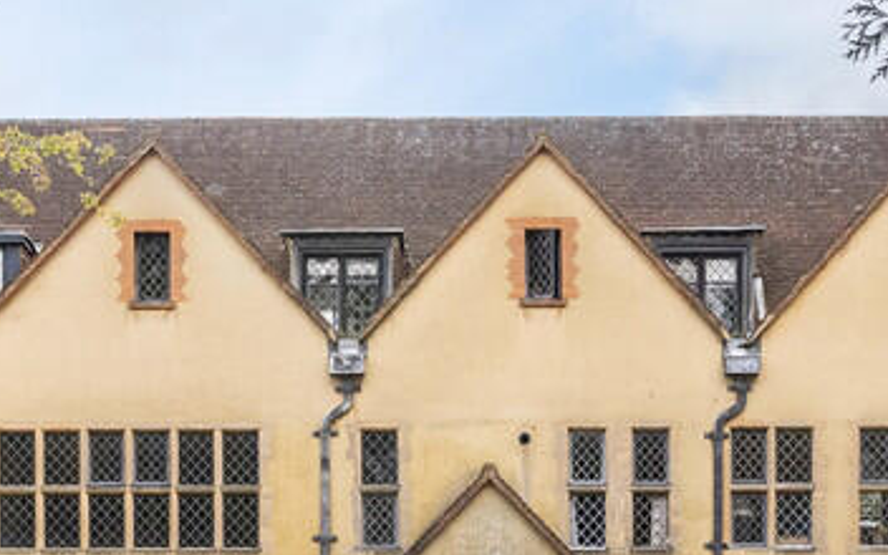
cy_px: 616
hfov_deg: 24.9
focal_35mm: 83
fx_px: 2009
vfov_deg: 15.3
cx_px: 404
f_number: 7.1
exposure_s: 1/800
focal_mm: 28
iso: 1250
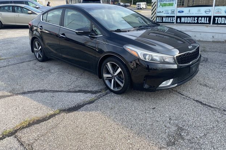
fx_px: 176
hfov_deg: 65.5
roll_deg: +1.9
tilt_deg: -18.3
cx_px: 110
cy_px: 63
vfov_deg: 46.2
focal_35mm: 28
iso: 32
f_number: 1.8
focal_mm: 4.25
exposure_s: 1/793
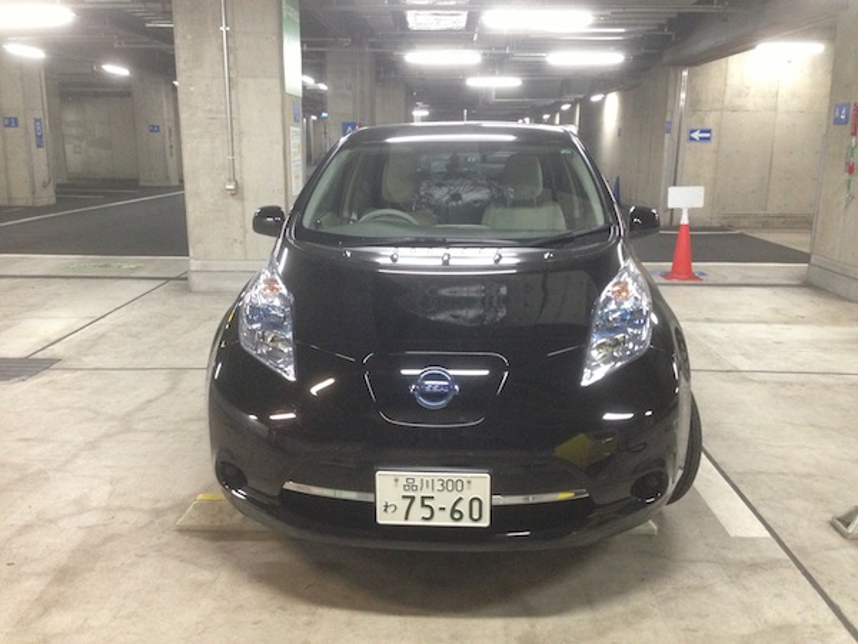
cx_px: 429
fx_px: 818
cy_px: 322
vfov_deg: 42.9
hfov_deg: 55.4
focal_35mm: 33
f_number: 2.4
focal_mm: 4.13
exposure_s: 1/20
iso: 320
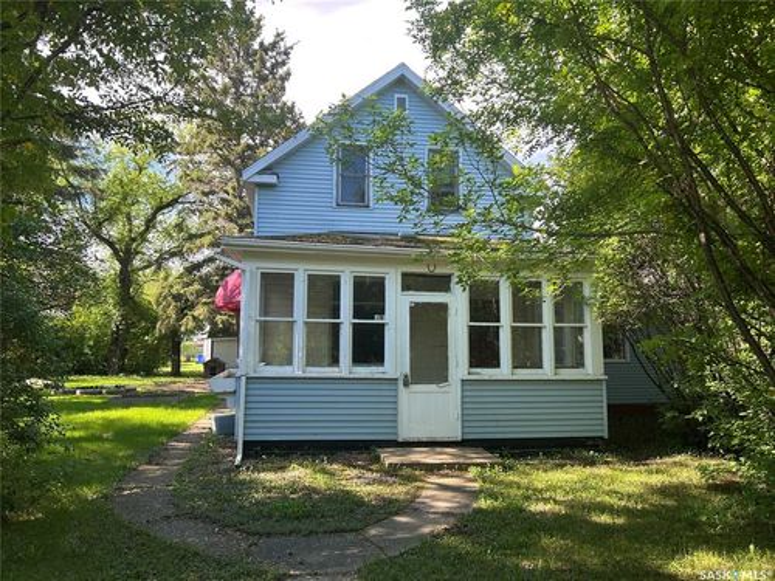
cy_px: 290
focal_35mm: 26
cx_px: 388
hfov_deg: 67.3
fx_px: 582
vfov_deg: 53.1
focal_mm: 5.7
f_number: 1.5
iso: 50
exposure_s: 1/558
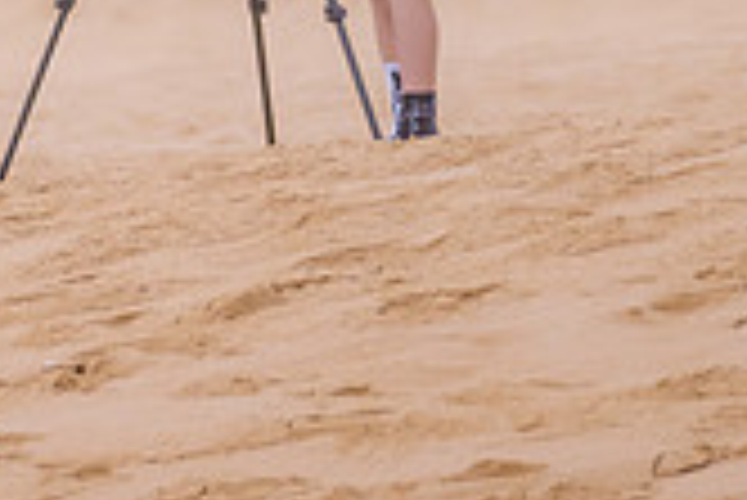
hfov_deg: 1.0
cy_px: -272
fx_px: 44484
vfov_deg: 0.6
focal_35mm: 2142
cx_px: 277
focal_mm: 500
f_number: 5.6
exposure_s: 1/800
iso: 900
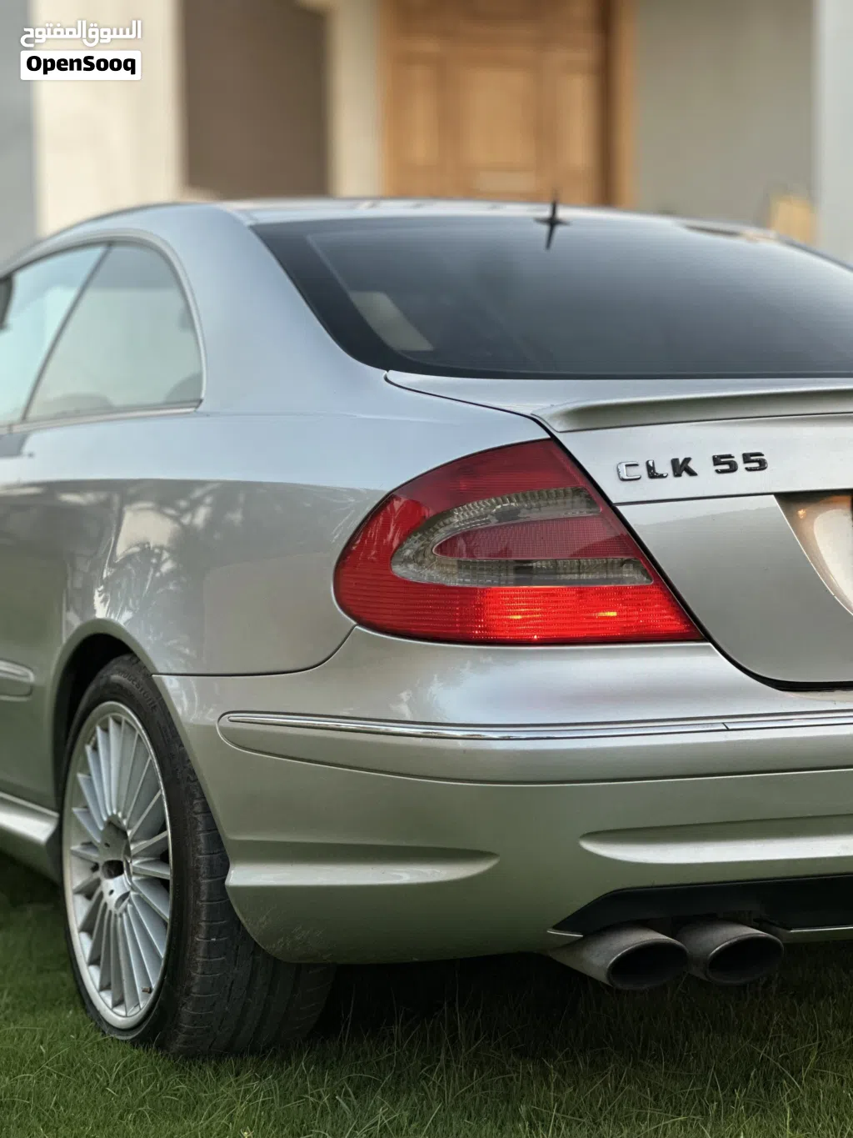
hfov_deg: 19.1
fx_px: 2529
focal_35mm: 77
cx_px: 426
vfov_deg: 25.3
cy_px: 569
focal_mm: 9
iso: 250
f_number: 2.8
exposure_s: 1/121
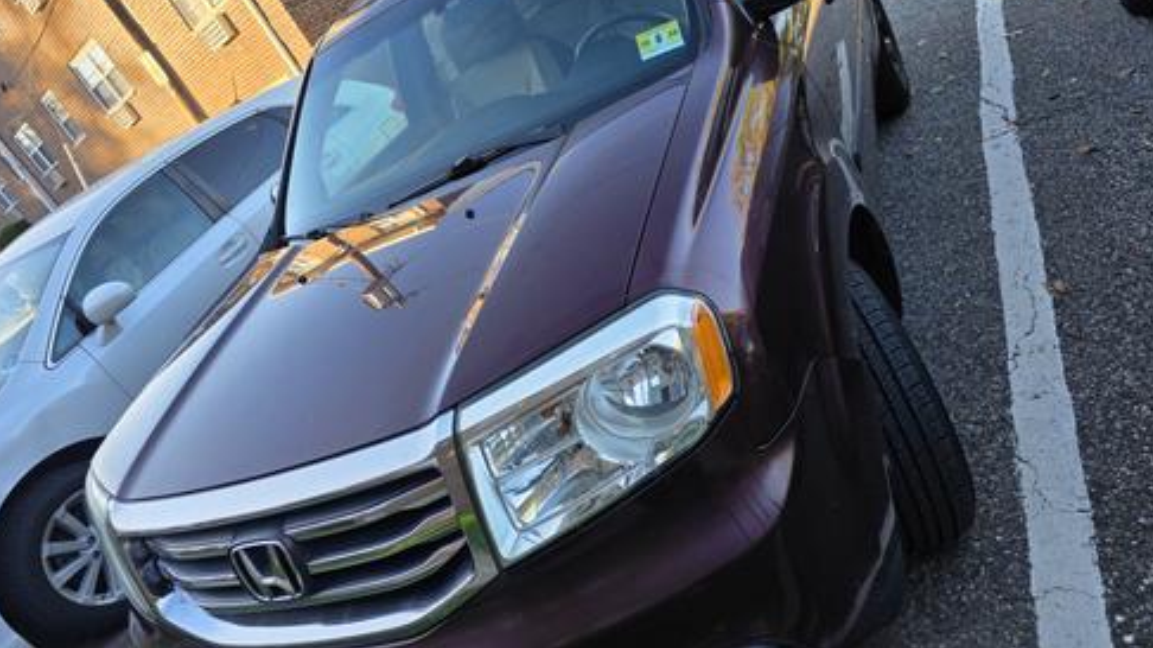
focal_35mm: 26
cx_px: 588
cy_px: 263
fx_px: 795
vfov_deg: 44.1
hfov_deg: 71.9
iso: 50
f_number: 1.7
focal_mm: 6.3
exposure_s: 1/359
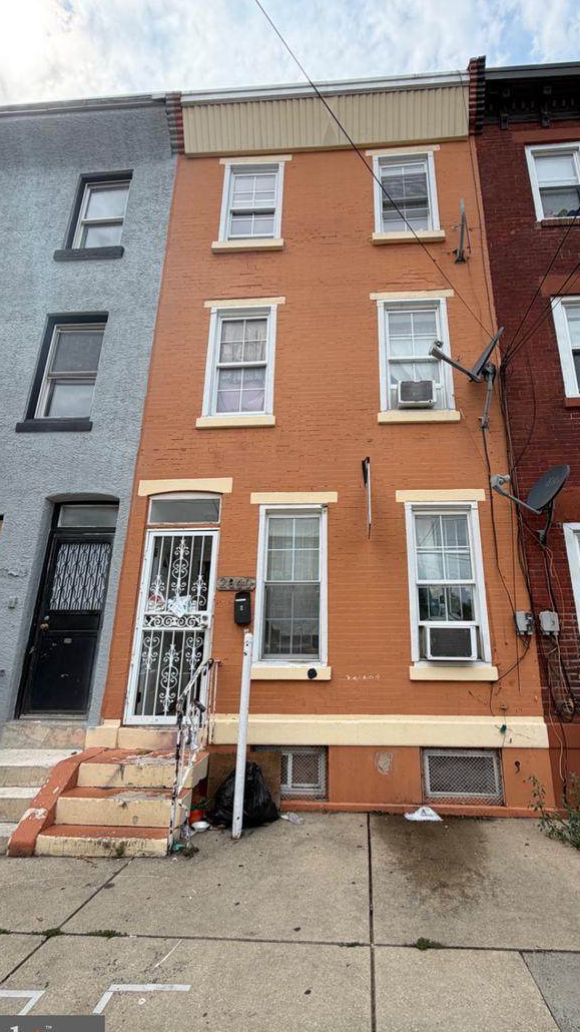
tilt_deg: +16.9
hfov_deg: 66.7
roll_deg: +0.3
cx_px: 335
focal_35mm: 16
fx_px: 438
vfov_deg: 99.3
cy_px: 532
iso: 32
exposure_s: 1/770
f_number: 2.2
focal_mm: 2.22
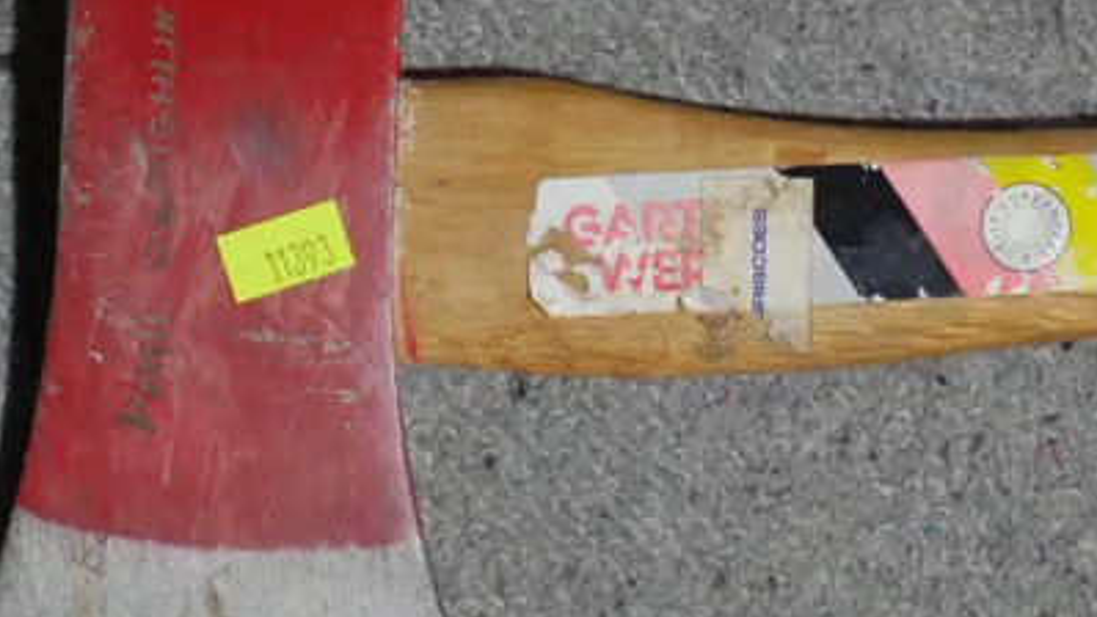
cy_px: 275
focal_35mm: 224
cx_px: 901
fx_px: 6517
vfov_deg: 5.4
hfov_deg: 9.6
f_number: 5.6
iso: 1250
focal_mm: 40
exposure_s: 1/100
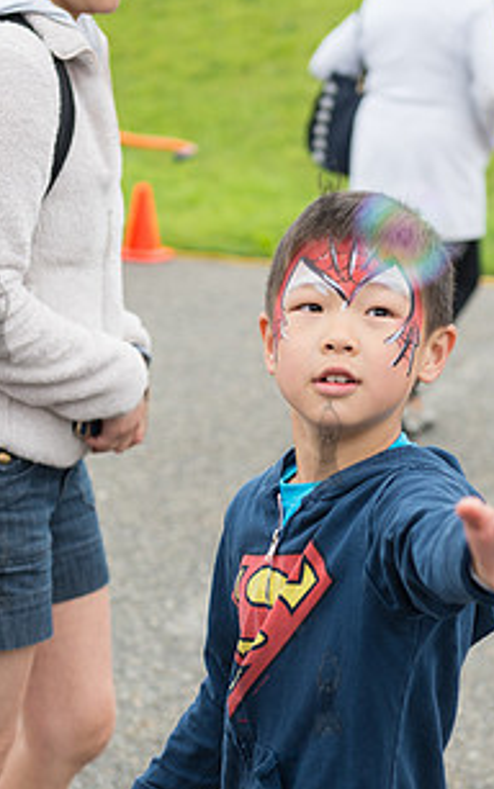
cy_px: 443
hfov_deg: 12.1
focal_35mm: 108
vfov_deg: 19.3
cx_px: 327
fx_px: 2325
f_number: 3.5
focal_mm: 56
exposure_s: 1/800
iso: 200
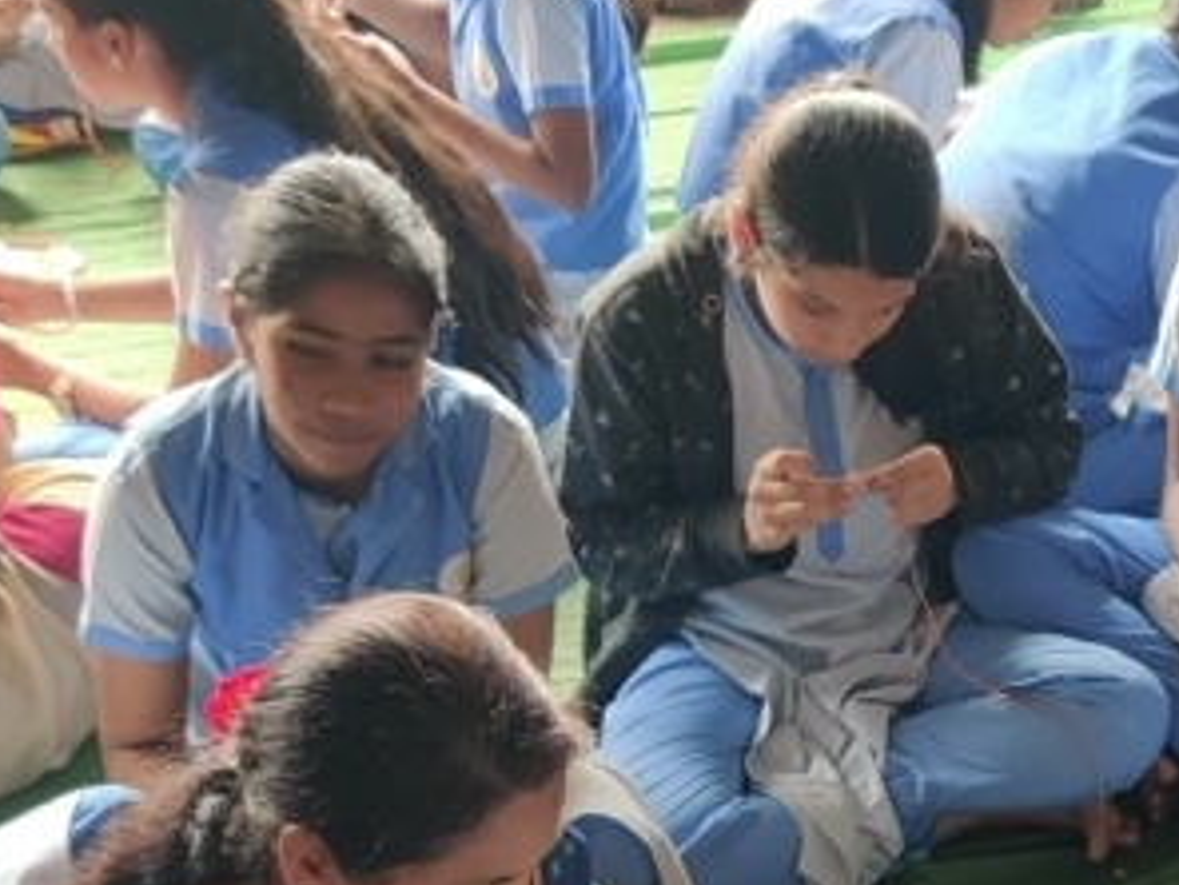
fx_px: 2793
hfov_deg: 23.2
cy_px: 1162
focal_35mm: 82
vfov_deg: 16.9
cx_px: 1071
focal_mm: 4.75
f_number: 1.65
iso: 400
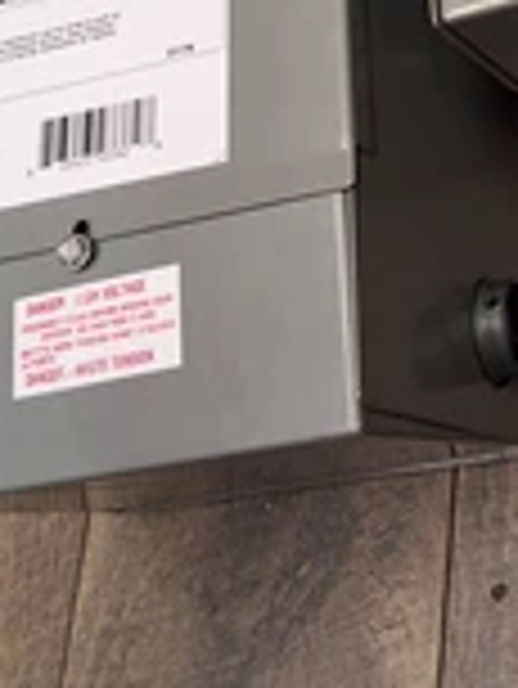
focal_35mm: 73
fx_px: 1454
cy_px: -18
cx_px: 482
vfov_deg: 25.2
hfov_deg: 19.8
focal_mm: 2.91
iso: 160
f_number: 1.9
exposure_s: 1/40
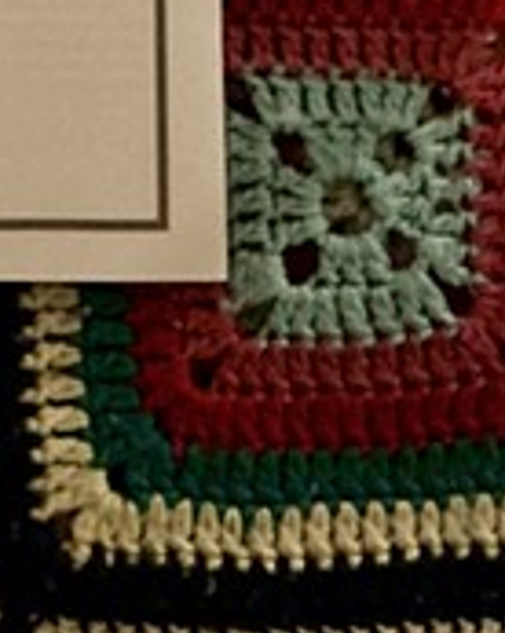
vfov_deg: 17.3
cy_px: -168
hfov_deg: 13.1
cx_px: -432
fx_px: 1965
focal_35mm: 105
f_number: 1.8
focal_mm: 3
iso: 500
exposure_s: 1/17
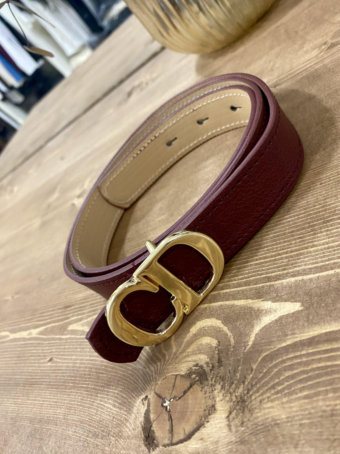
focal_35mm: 25
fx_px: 327
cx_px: 170
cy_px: 227
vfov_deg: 69.4
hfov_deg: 54.9
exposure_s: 1/50
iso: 320
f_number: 1.8
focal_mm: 4.25
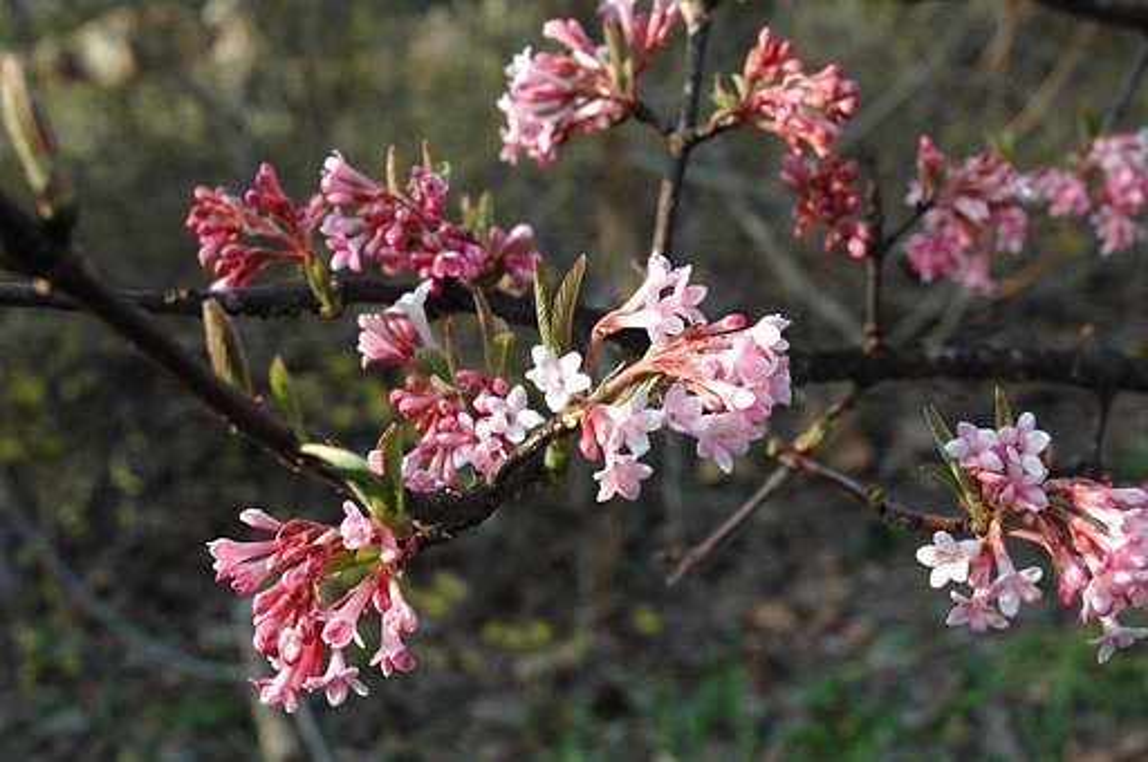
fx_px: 1911
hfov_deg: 33.4
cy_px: 381
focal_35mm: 60
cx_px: 574
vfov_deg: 22.6
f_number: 10
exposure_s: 1/400
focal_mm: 40
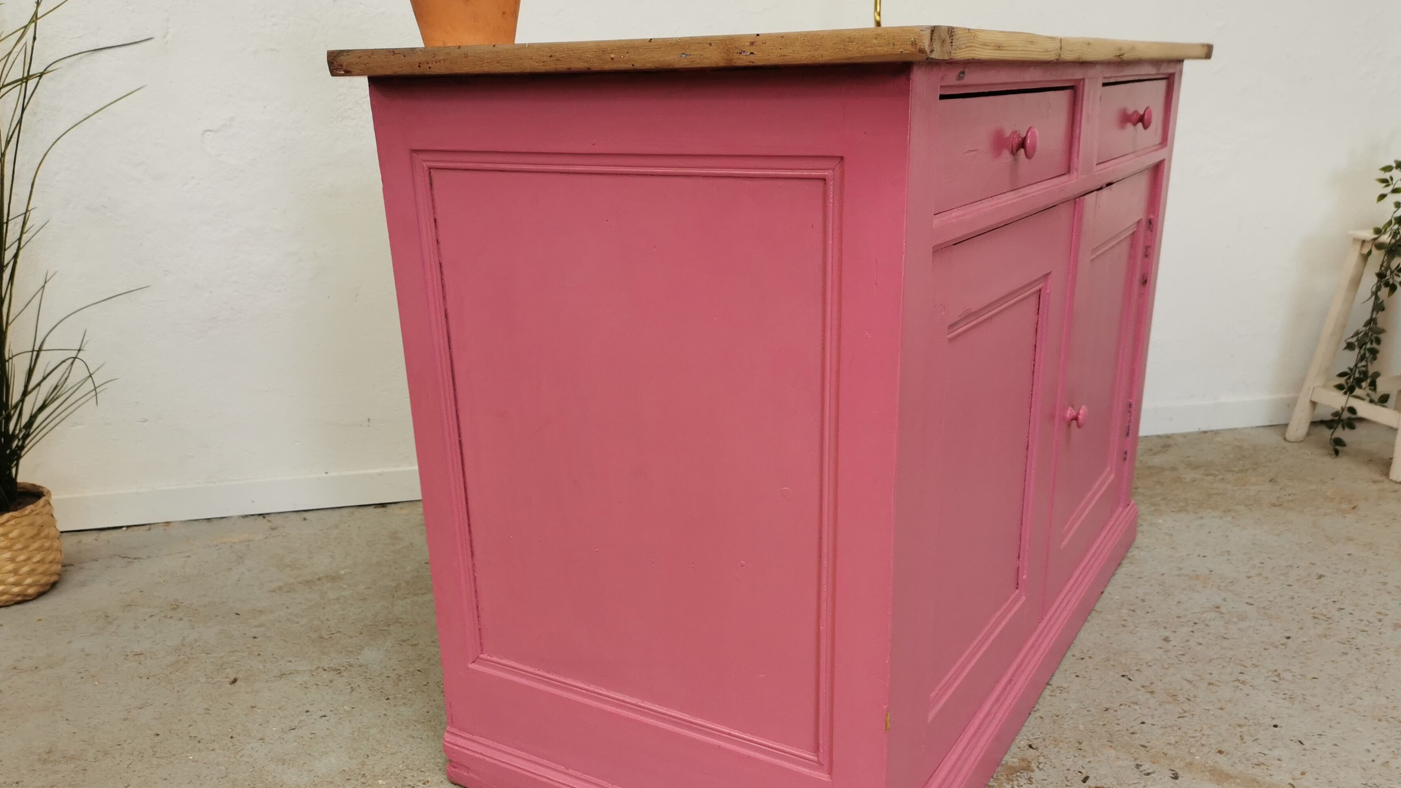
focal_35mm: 30
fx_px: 1114
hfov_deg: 64.3
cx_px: 706
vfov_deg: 38.7
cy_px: 488
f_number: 1.8
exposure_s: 1/100
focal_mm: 5.58
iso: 80
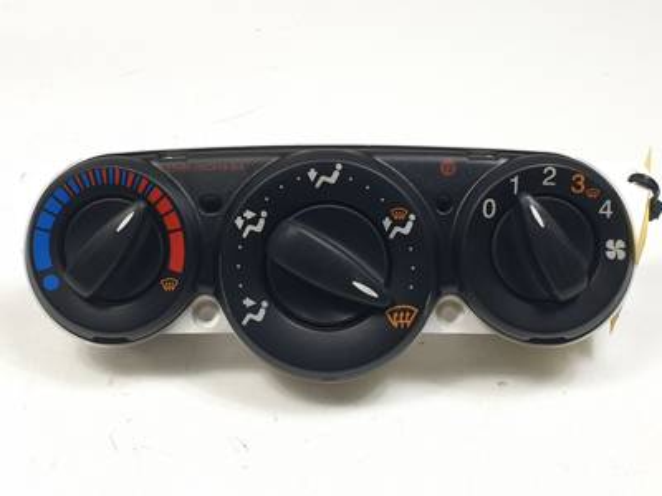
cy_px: 248
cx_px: 331
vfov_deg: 53.1
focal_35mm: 26
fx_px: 497
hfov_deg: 67.3
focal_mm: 4.3
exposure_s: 1/184
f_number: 2.4
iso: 50
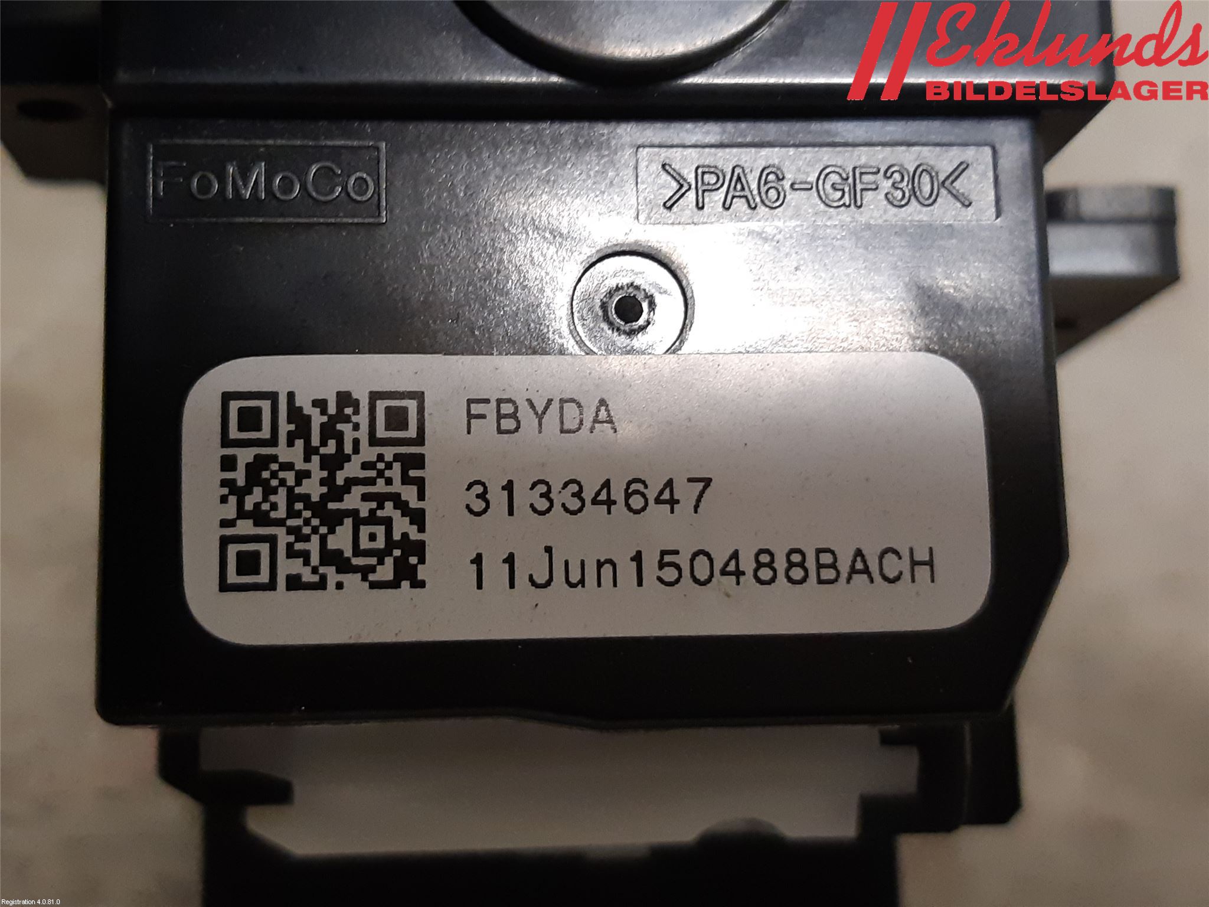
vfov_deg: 53.1
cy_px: 454
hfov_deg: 67.3
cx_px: 604
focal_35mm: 26
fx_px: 908
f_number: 1.7
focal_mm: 3.93
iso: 250
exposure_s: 1/50
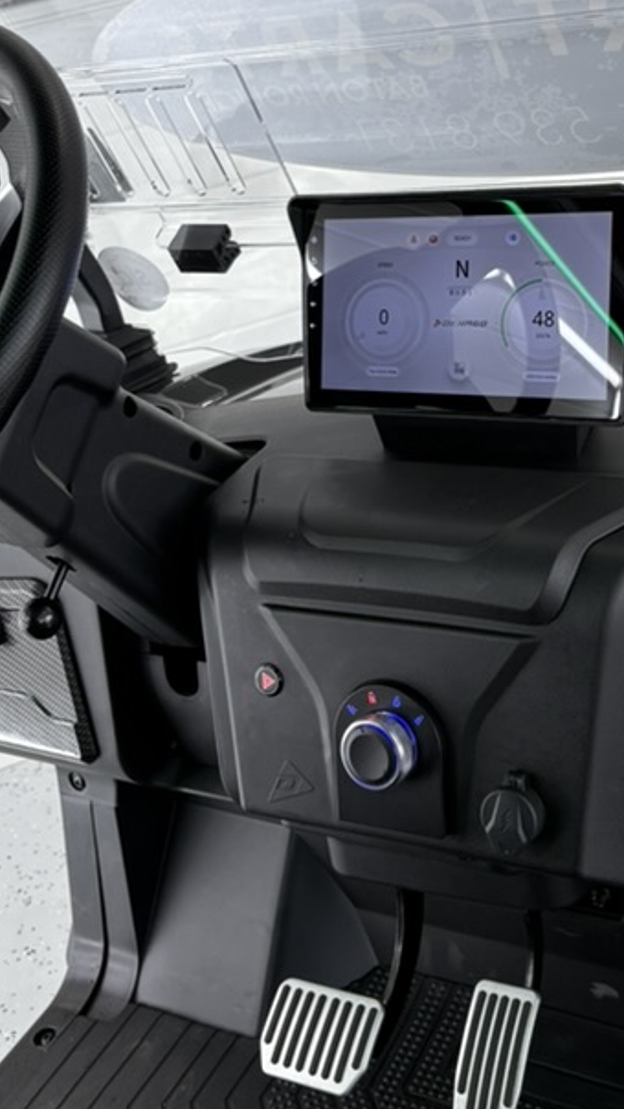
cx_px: 442
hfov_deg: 24.7
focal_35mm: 48
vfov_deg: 42.4
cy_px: 393
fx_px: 1411
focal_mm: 5.96
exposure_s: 1/121
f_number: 1.6
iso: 40
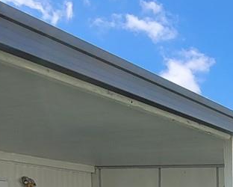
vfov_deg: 20.6
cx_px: 229
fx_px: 449
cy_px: 266
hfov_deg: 27.6
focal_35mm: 65
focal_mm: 2.2
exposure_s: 1/1775
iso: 50
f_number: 2.2
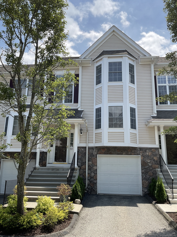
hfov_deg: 48.2
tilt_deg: +14.1
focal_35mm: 29
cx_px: 88
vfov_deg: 61.7
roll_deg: -1.5
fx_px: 198
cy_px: 118
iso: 16
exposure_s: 1/1055
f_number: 1.8
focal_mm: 3
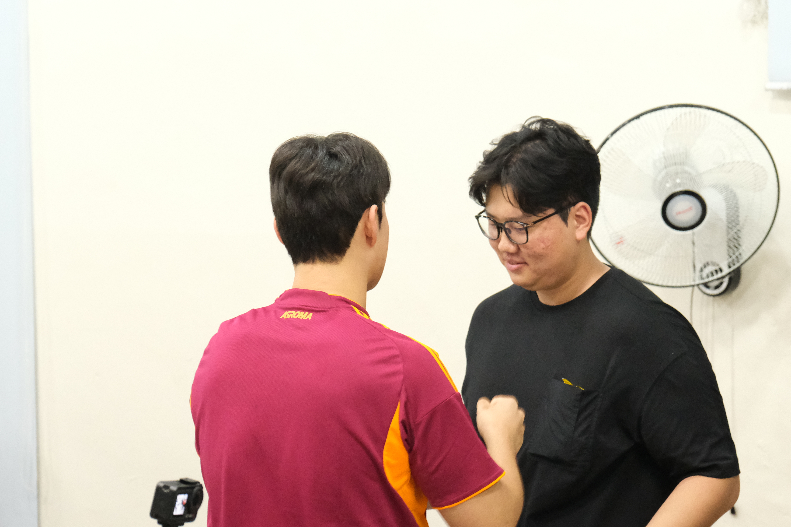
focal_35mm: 145
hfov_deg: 14.1
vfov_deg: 9.5
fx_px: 3186
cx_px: 516
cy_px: 314
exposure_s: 1/180
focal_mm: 70
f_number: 4
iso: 8000
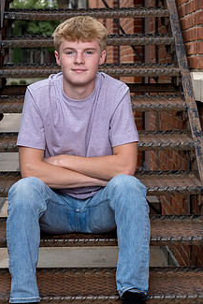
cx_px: 83
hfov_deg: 16.5
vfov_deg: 24.5
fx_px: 701
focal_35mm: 83
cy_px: 164
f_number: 6.3
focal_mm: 60
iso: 100
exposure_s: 1/160
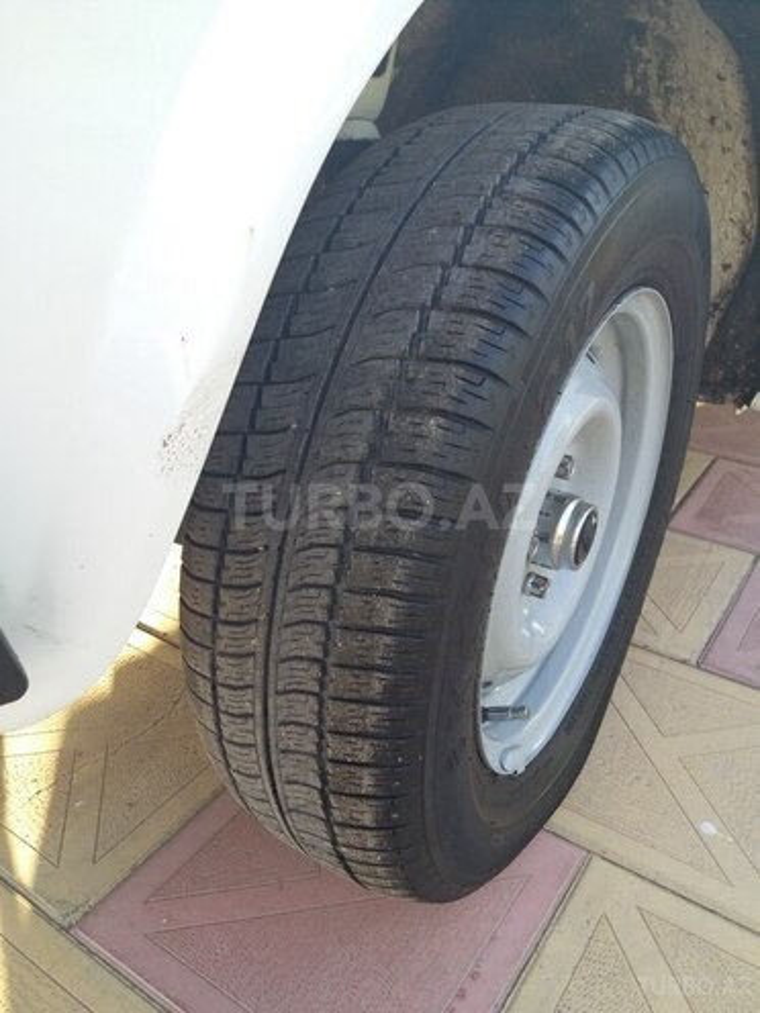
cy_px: 506
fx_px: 790
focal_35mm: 27
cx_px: 380
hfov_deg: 51.4
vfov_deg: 65.3
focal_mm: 3.7
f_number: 1.9
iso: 40
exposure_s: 1/50
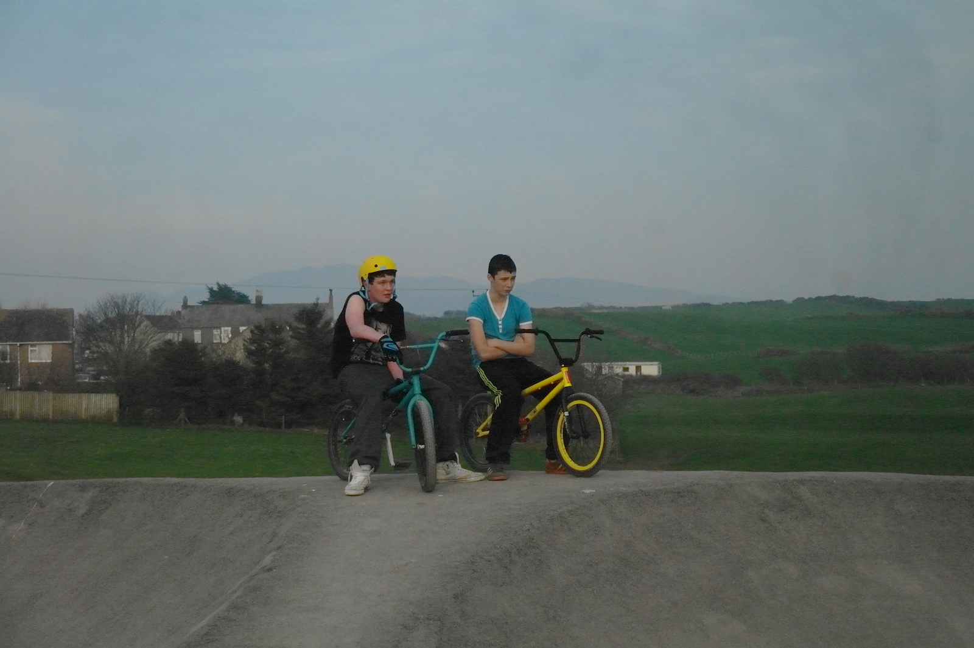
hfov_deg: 24.2
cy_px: 324
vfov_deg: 16.2
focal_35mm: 84
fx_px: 2271
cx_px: 487
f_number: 5.6
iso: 3200
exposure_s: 1/1500
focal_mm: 55
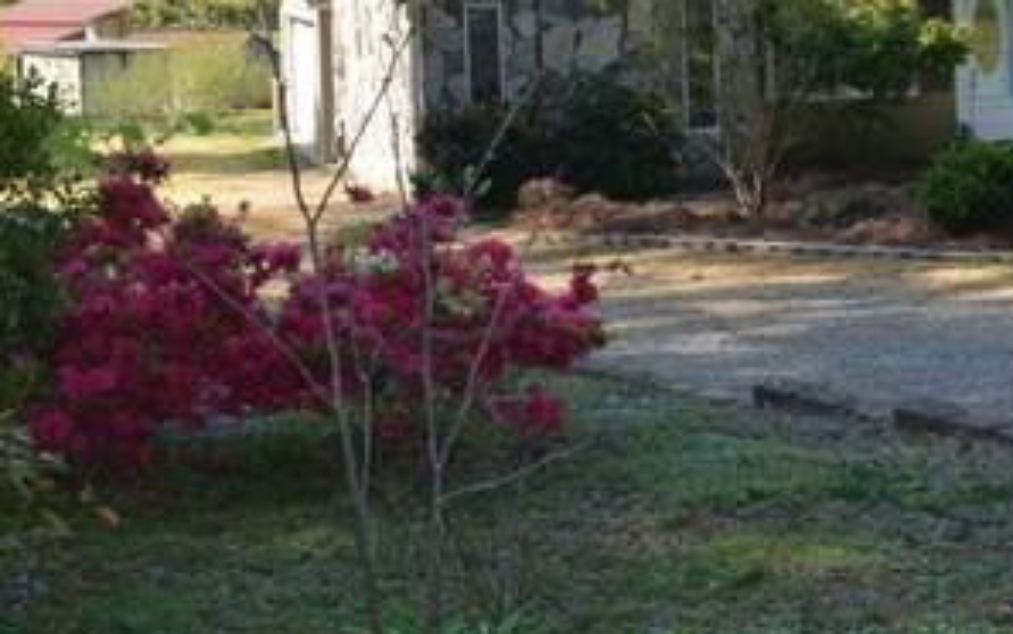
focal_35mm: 79
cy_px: 17
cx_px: 791
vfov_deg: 16.2
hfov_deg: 25.7
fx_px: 2182
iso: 100
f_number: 5.6
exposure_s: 1/200
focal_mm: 24
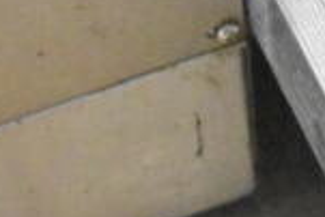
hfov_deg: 6.1
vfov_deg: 4.1
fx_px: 3009
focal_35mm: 333
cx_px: 573
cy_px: 132
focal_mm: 55
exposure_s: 1/100
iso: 20000
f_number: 5.6
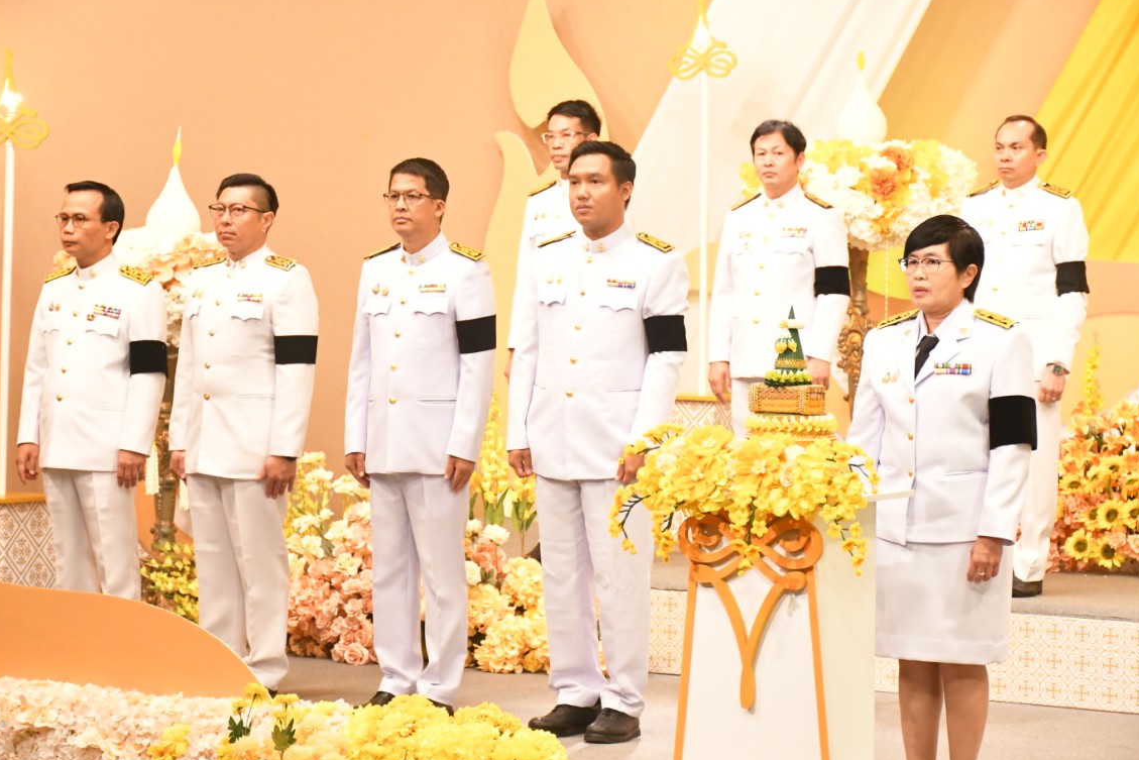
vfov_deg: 13.6
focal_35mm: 101
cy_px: 376
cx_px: 570
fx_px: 3196
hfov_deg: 20.2
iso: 6400
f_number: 5
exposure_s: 1/320
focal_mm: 66
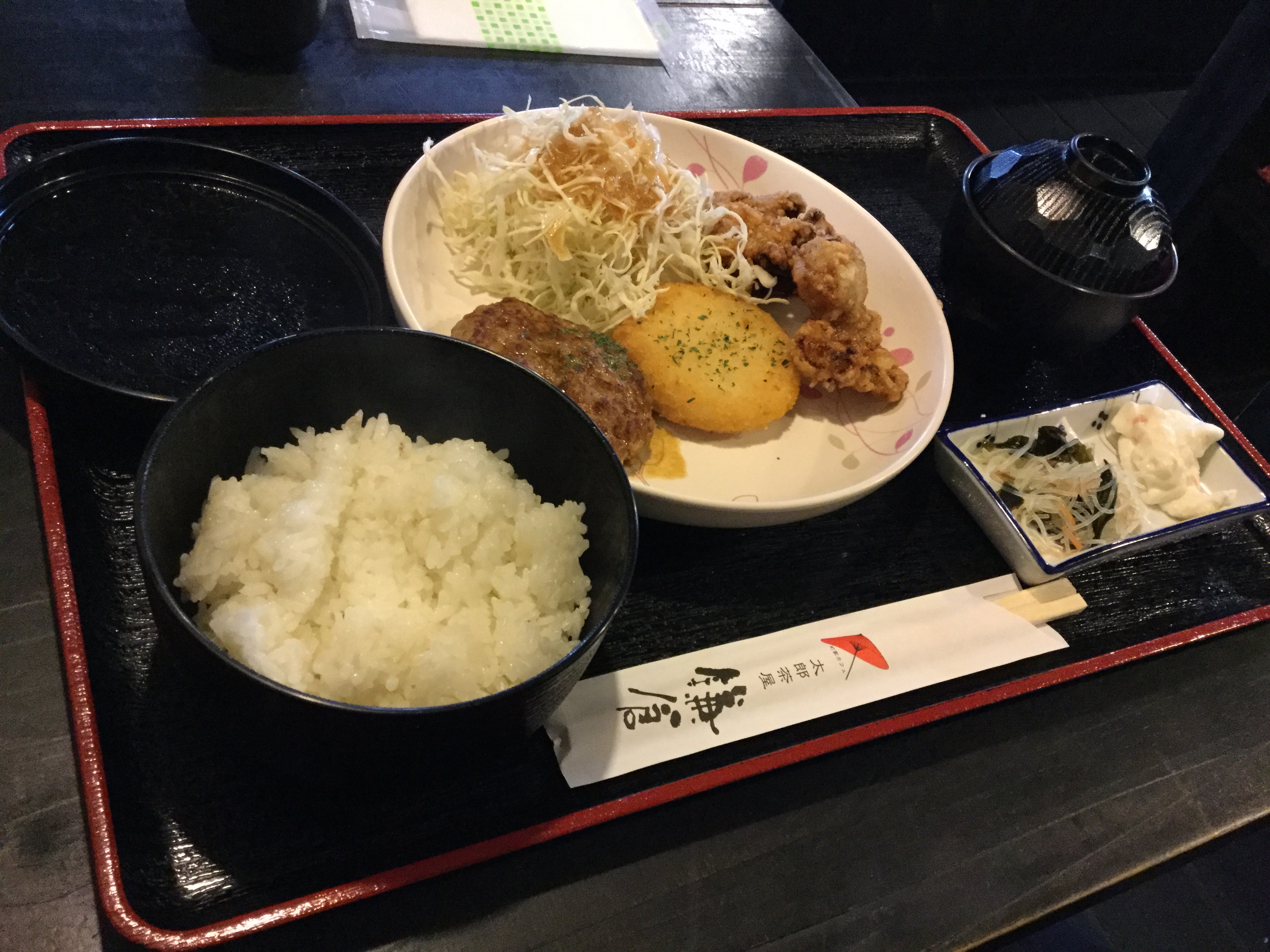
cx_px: 635
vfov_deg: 45.4
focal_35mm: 31
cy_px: 476
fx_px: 1137
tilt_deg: -49.1
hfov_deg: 58.4
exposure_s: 1/15
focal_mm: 3.3
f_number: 2.4
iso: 320
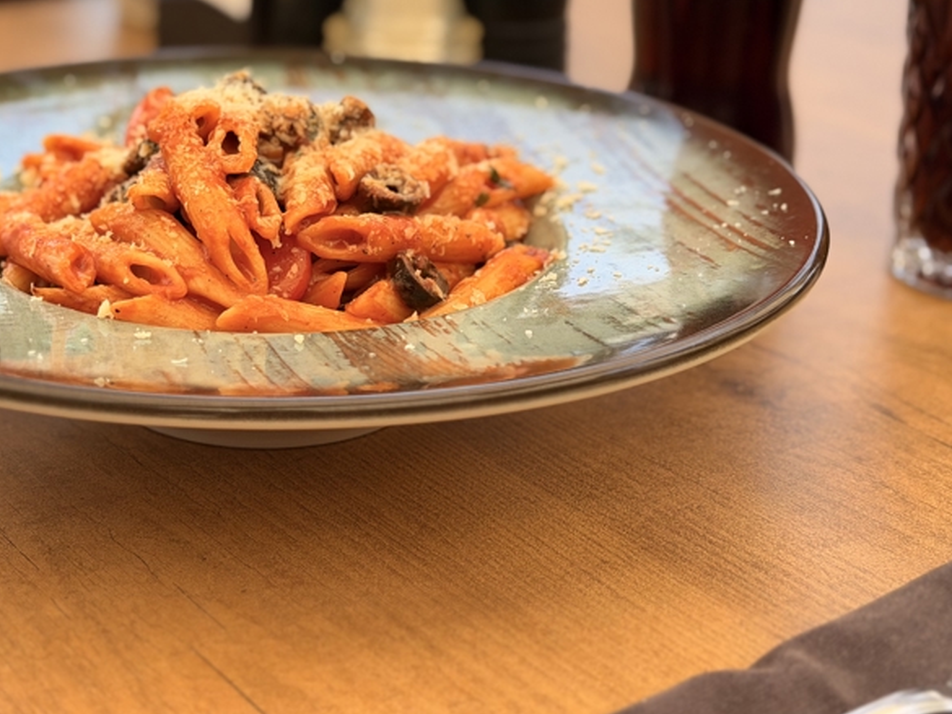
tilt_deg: -19.0
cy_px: 186
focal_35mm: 73
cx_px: 277
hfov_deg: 26.4
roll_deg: +0.3
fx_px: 2008
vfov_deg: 20.0
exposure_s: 1/1116
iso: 64
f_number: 1.78
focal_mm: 6.76
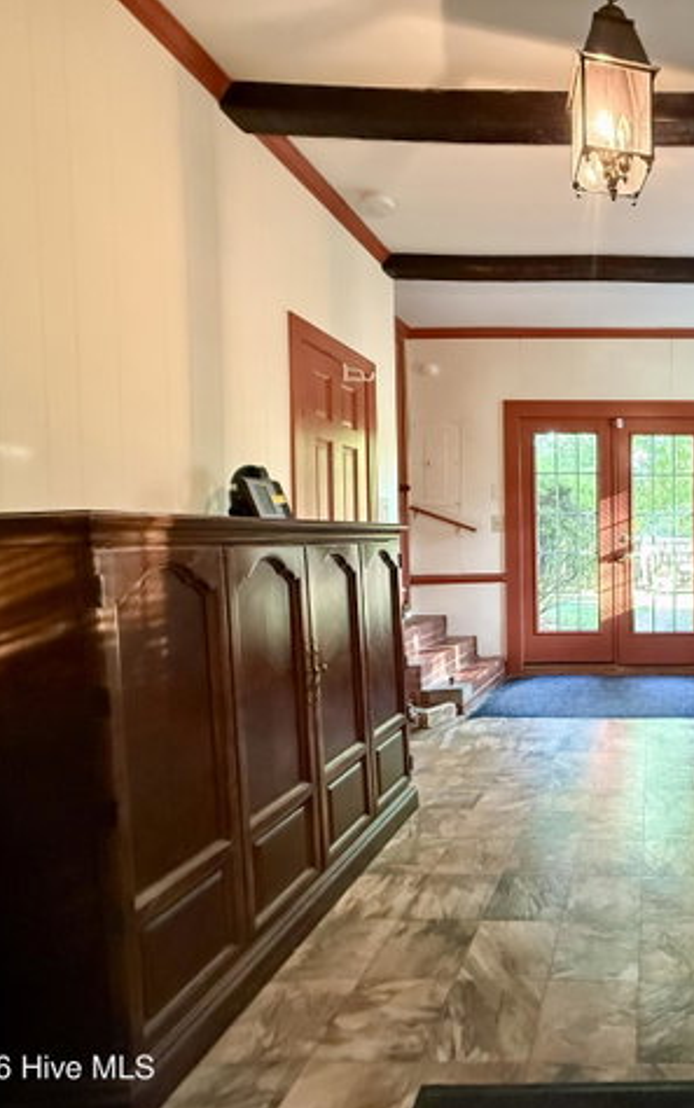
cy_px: 559
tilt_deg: -1.3
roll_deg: +0.5
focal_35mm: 20
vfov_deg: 85.0
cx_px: 662
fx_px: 604
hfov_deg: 50.6
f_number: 2.2
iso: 1000
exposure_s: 1/40
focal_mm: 2.22
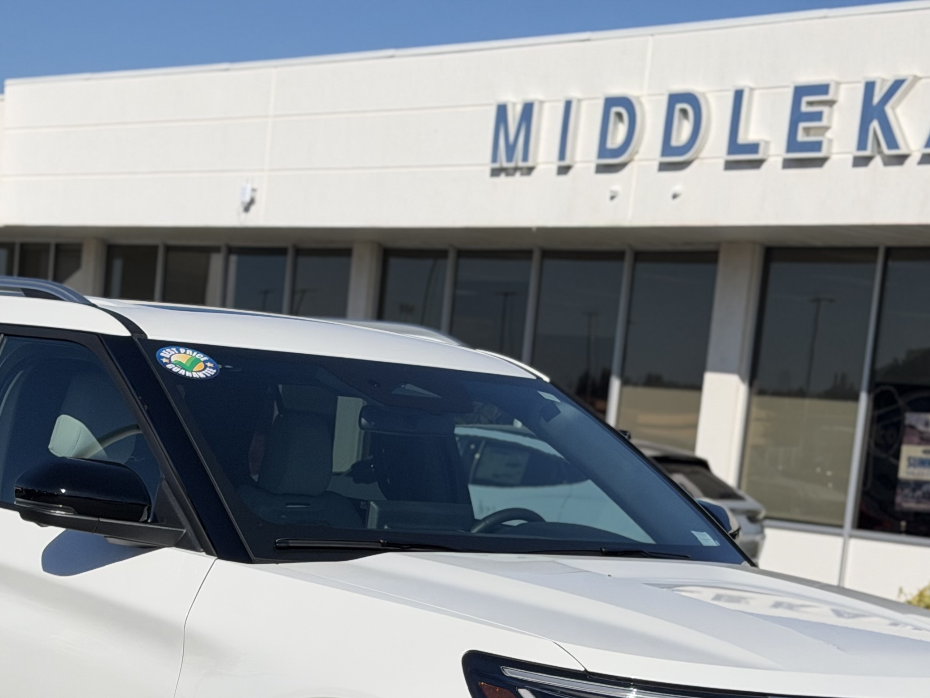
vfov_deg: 15.6
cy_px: 676
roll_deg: -4.8
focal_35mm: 93
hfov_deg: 21.1
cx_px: 367
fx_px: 2499
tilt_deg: -7.5
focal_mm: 6.76
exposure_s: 1/11364
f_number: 1.78
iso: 80
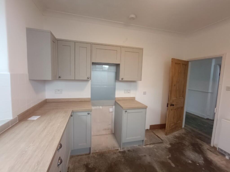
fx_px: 106
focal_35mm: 16
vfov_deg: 78.1
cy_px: 86
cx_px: 115
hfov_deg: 94.5
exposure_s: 1/50
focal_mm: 1.66
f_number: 2.2
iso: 943
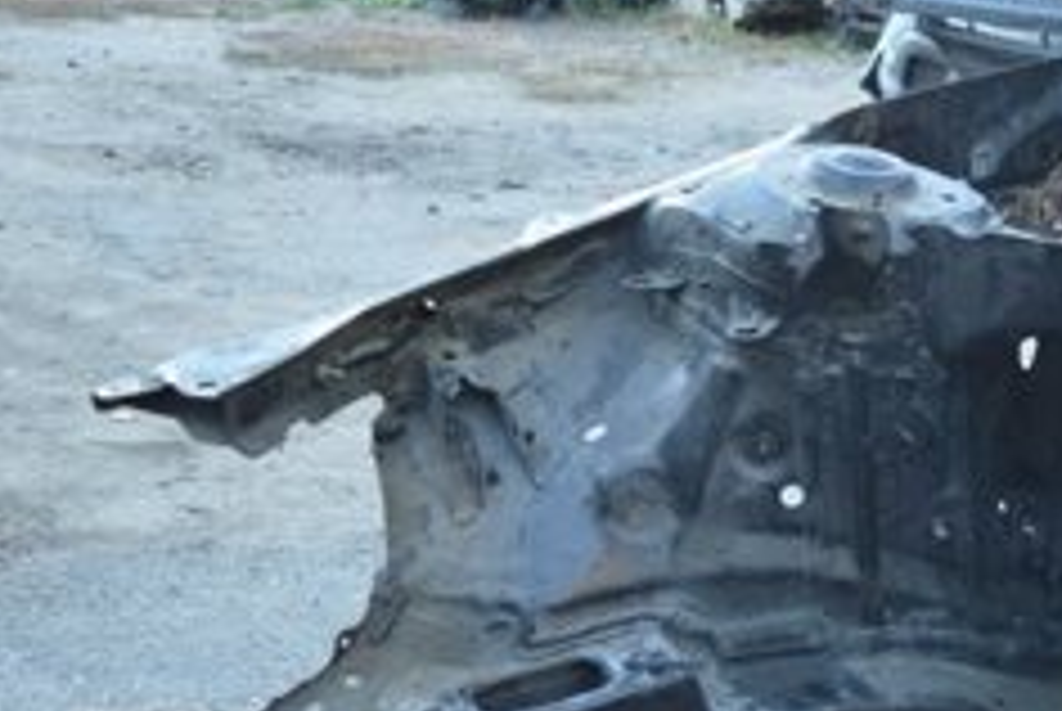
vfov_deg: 18.6
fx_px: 2156
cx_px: 932
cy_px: 529
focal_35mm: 73
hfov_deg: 26.8
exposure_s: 1/160
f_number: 3.5
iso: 400
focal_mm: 18
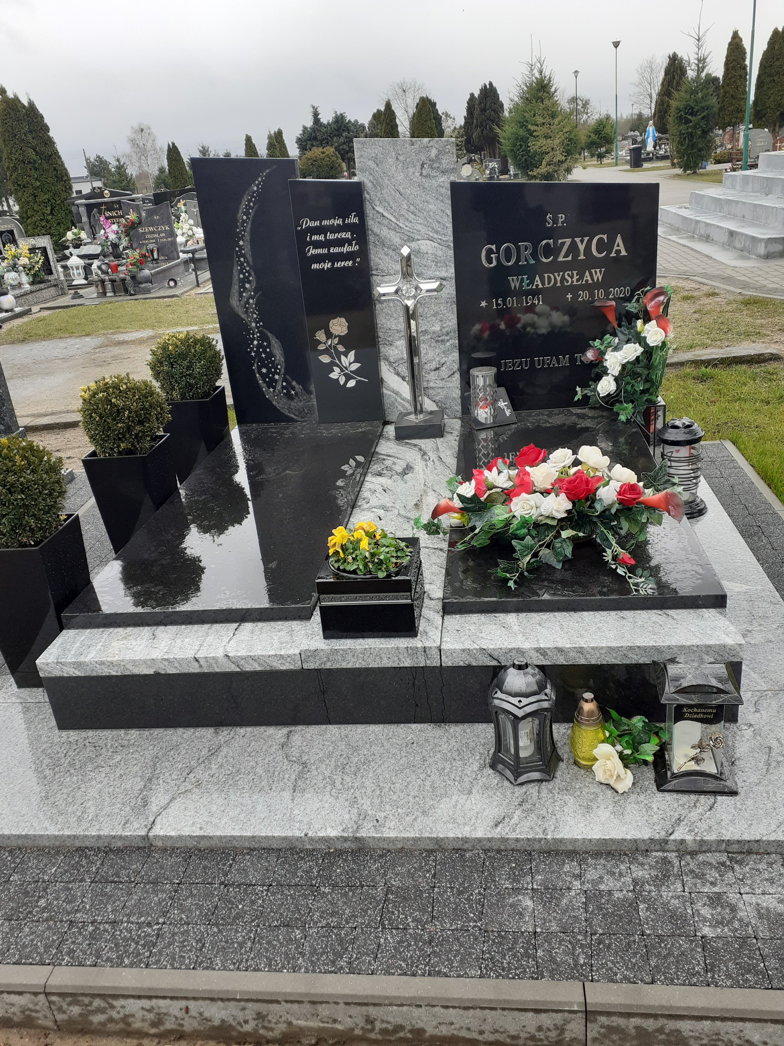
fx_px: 815
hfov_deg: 51.4
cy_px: 523
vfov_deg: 65.3
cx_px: 392
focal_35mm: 27
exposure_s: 1/227
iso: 40
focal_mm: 3.6
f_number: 1.9
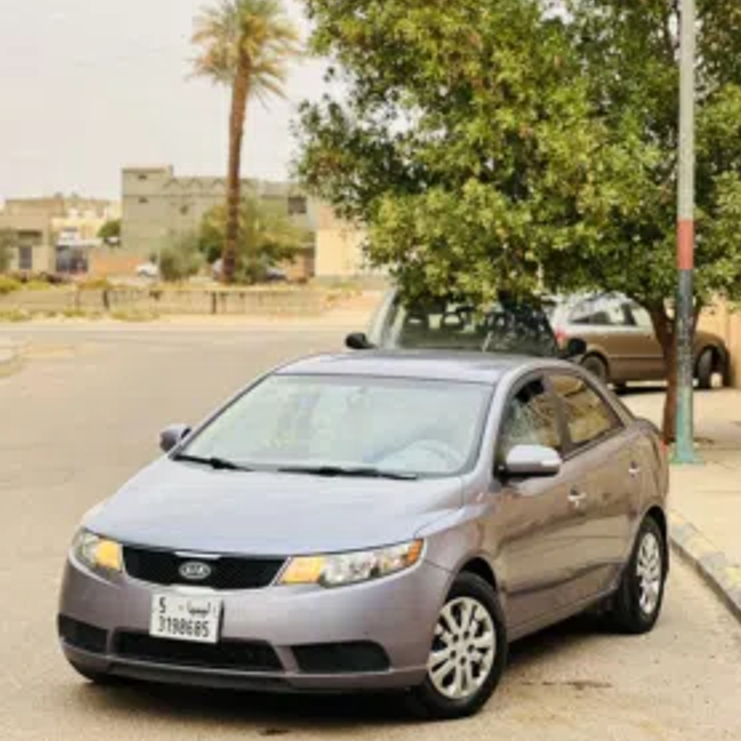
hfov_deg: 17.7
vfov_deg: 17.7
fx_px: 2373
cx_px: 357
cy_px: 355
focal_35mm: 98
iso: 125
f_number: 2.8
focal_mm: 9
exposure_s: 1/121
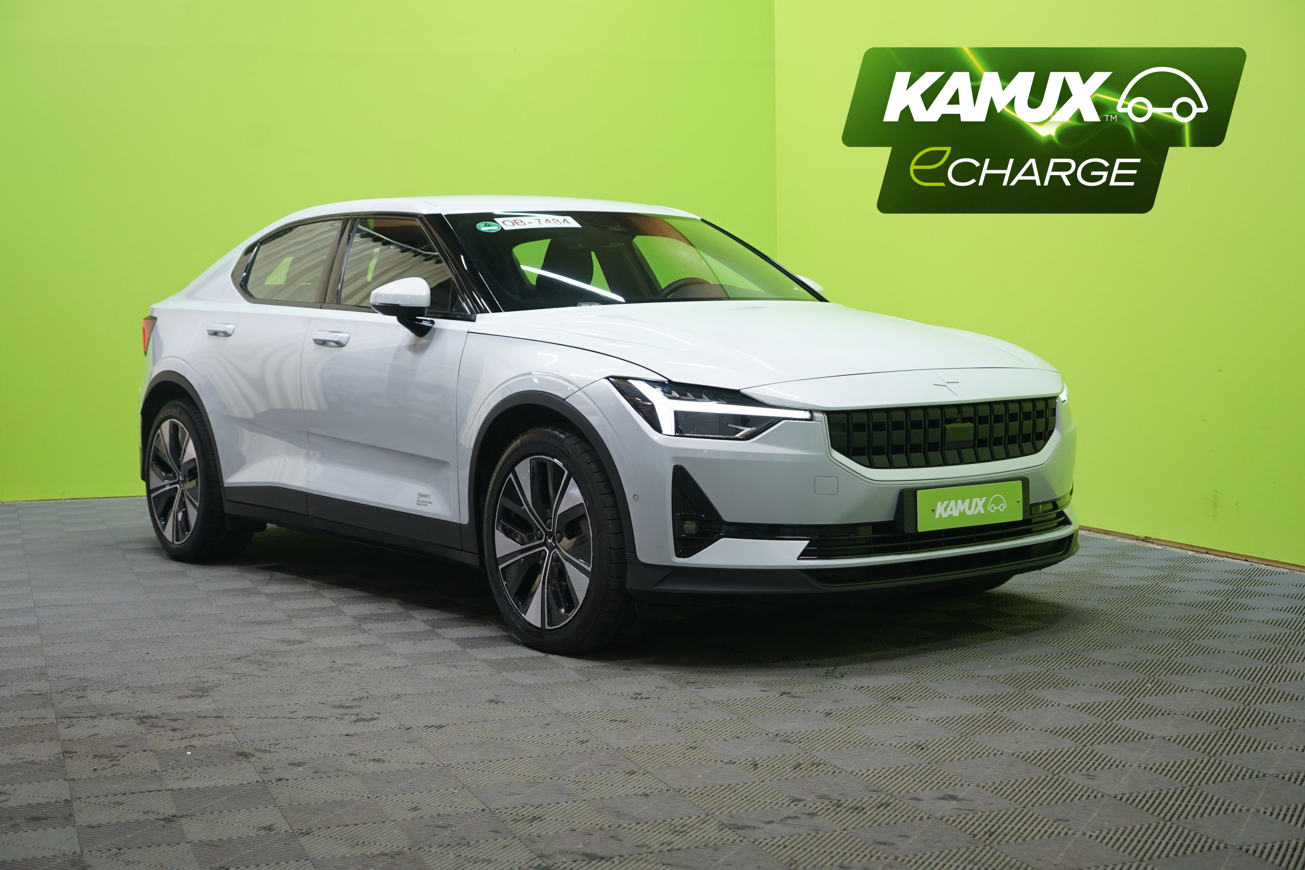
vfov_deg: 27.0
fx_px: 1812
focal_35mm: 50
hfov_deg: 39.6
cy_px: 435
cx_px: 652
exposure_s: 1/25
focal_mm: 50
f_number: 4.5
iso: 640
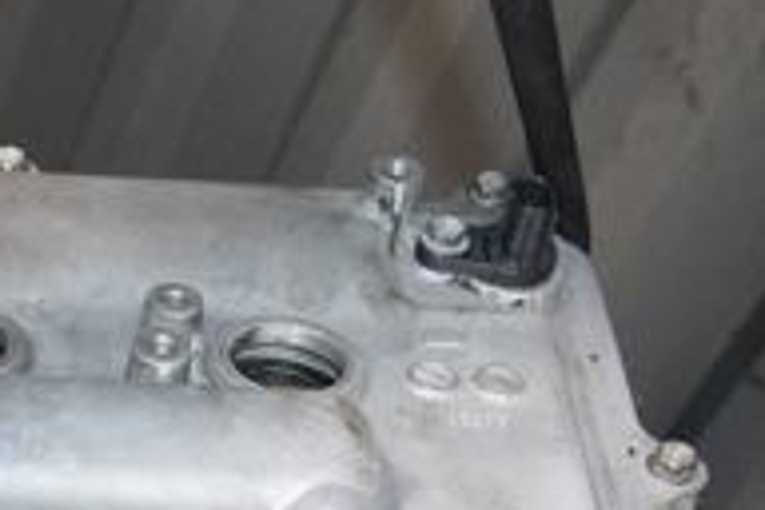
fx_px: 2337
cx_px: -307
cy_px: 574
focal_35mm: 110
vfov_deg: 12.2
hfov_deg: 17.2
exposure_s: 1/60
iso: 1600
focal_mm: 22
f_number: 5.6
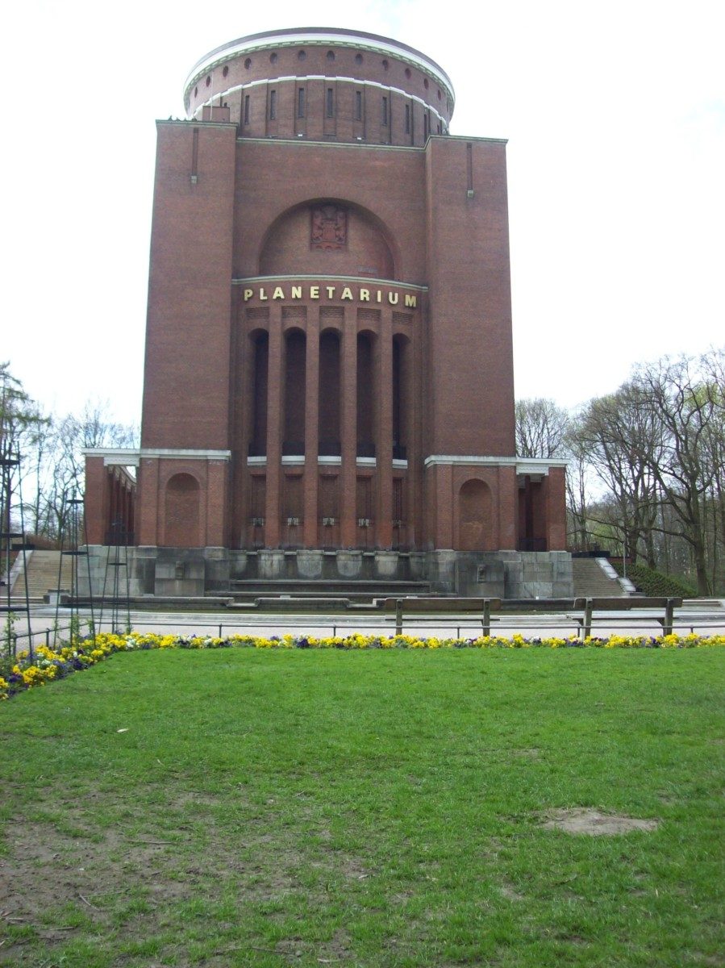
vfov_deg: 51.4
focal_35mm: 36
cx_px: 362
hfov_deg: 39.6
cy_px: 484
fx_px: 1006
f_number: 2.7
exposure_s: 1/294
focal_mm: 6
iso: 80
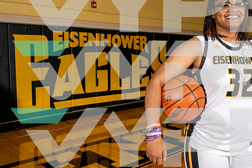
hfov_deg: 47.1
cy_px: 70
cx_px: 154
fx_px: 287
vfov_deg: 32.6
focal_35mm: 41
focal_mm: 32
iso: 800
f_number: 8
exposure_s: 1/250
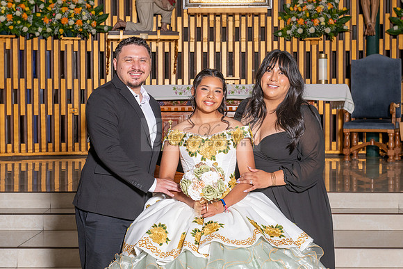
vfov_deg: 19.4
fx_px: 785
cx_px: 210
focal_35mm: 70
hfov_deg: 28.8
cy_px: 118
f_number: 7.1
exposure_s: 1/160
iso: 320
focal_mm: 62
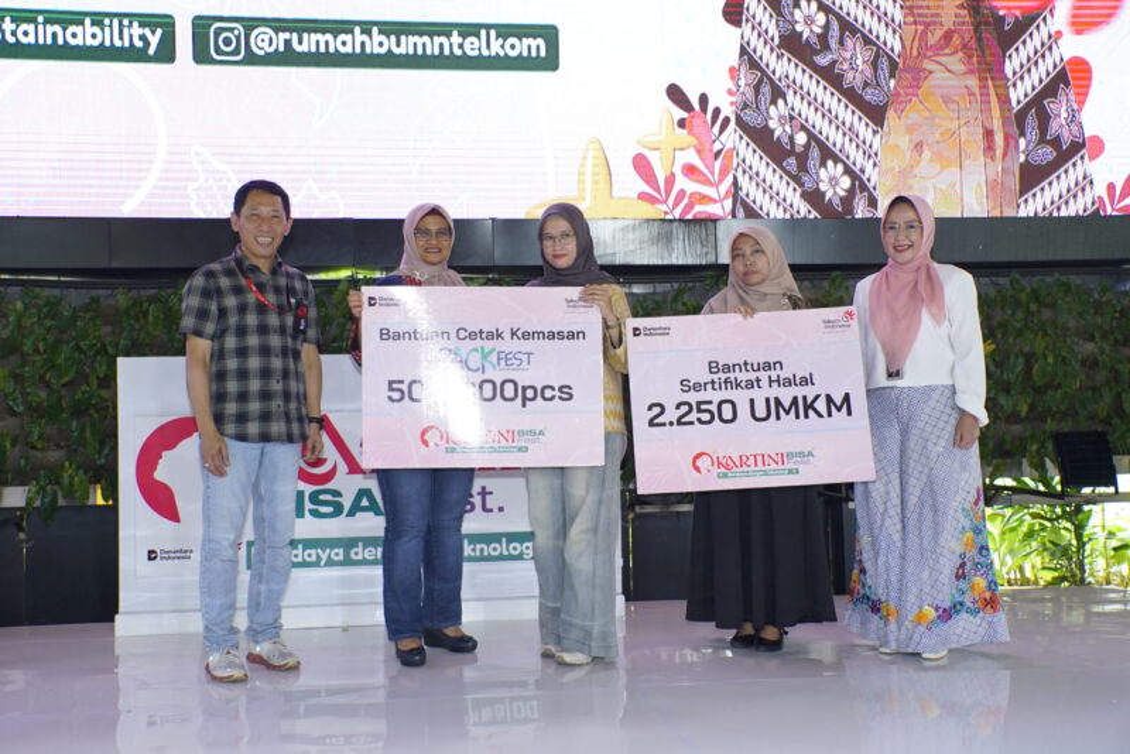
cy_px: 377
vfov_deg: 34.2
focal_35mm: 39
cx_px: 565
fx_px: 1225
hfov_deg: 49.5
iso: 1250
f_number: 4
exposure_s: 1/125
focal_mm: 39
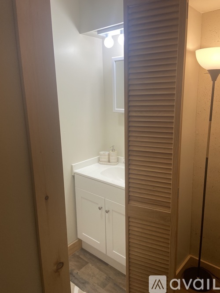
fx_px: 220
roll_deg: +1.8
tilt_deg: -9.5
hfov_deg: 53.0
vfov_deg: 67.3
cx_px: 110
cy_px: 146
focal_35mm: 26
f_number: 1.8
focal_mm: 4.25
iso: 64
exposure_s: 1/60
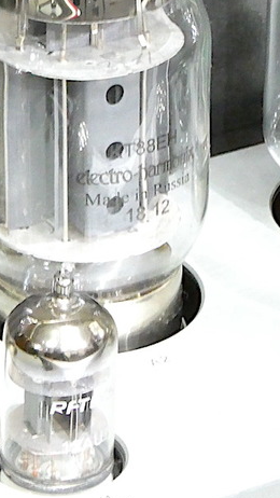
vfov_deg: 7.7
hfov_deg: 4.3
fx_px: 3708
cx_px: -3
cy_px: 184
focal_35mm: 281
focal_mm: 22.3
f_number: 6.3
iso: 1600
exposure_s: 1/10
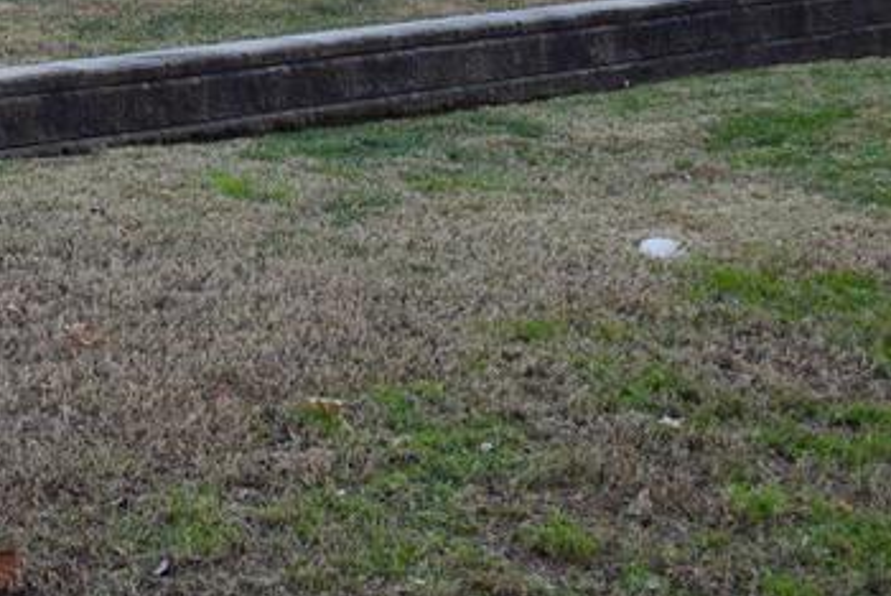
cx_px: -87
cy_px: -182
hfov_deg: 20.8
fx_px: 2304
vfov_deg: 14.1
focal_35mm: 93
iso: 100
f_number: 6.3
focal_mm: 20
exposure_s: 1/160
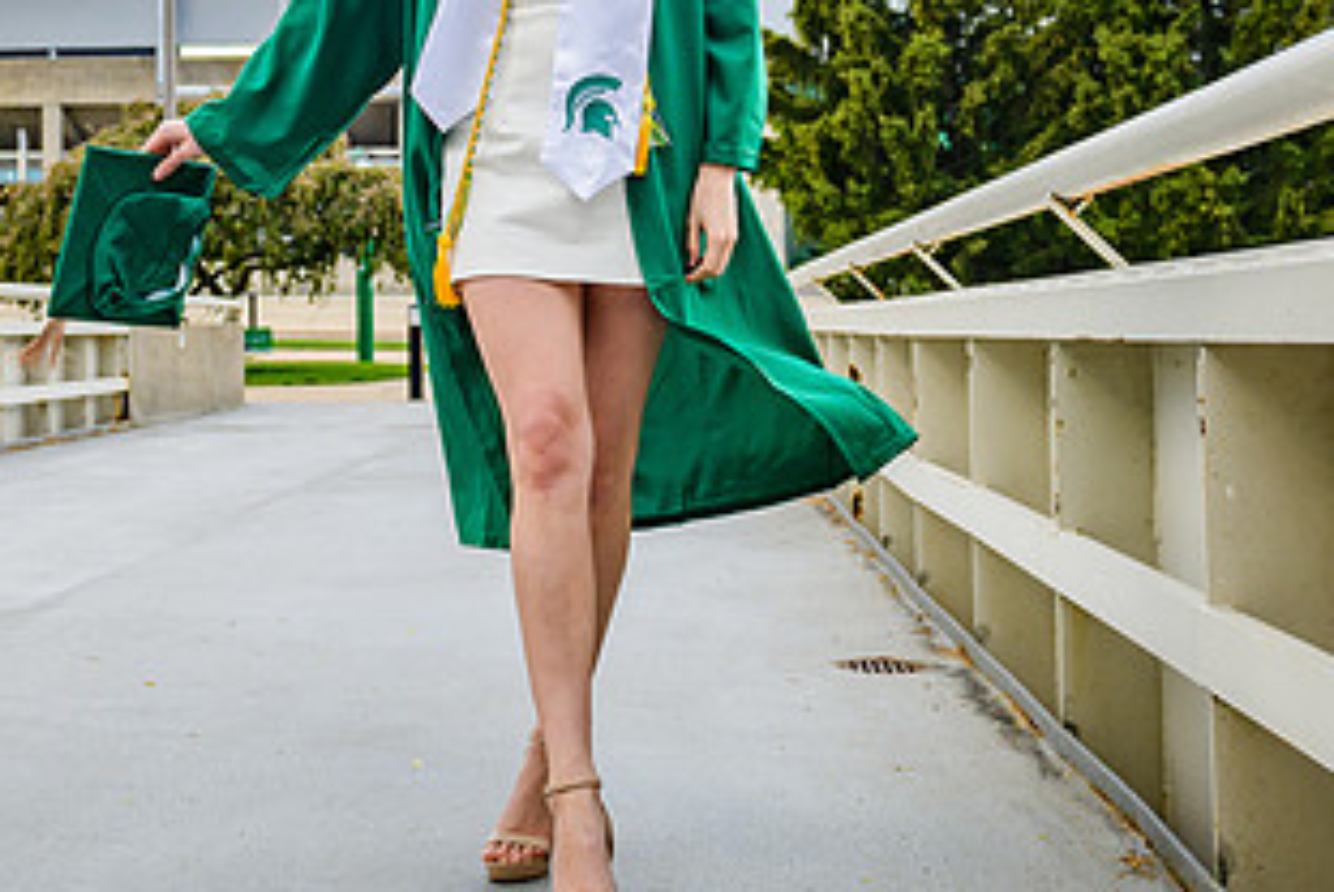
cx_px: 489
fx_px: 2225
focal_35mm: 60
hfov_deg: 33.2
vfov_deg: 22.4
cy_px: 197
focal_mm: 24
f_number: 4
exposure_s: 1/500
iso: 100
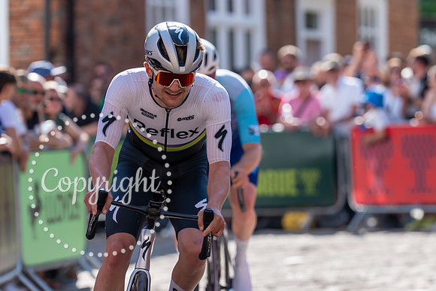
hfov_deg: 7.0
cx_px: 231
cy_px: 143
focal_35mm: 293
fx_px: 3550
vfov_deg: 4.7
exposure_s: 1/1000
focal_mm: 178
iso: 160
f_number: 3.5
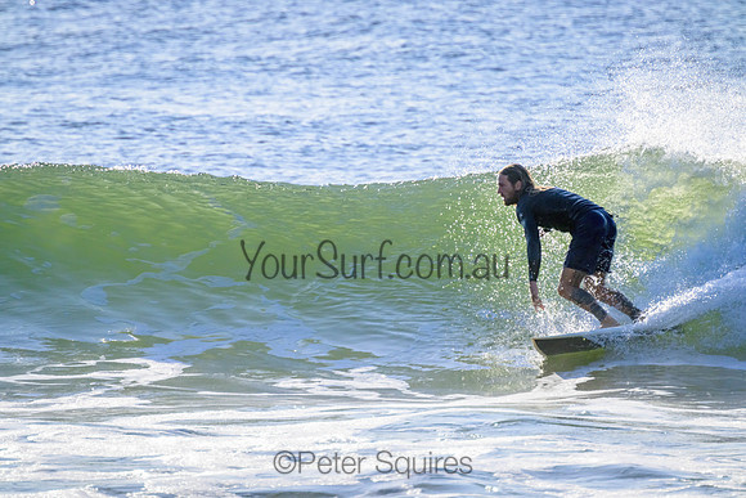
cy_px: 249
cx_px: 373
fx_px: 16581
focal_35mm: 800
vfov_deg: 1.7
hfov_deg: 2.6
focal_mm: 800
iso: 1000
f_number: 11
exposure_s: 1/2000
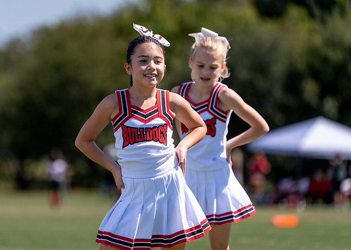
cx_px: 125
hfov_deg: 4.8
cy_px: 119
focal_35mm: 417
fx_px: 4154
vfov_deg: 3.5
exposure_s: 1/1250
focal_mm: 327
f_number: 5.6
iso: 200
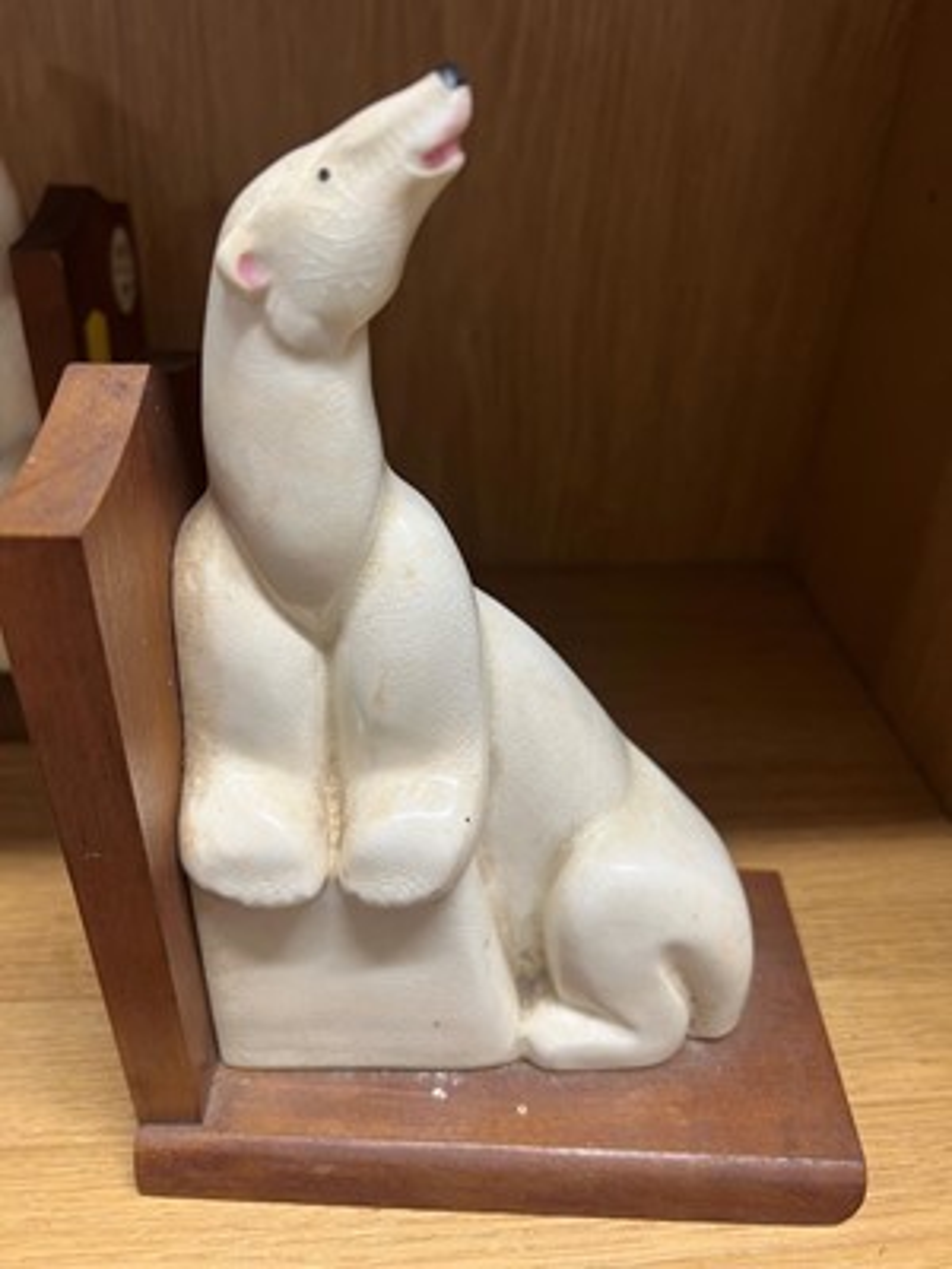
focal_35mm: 26
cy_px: 634
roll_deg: -3.0
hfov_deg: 53.1
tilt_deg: -33.4
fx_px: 953
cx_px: 476
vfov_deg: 67.3
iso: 80
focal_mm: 5.7
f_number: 1.5
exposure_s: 1/50
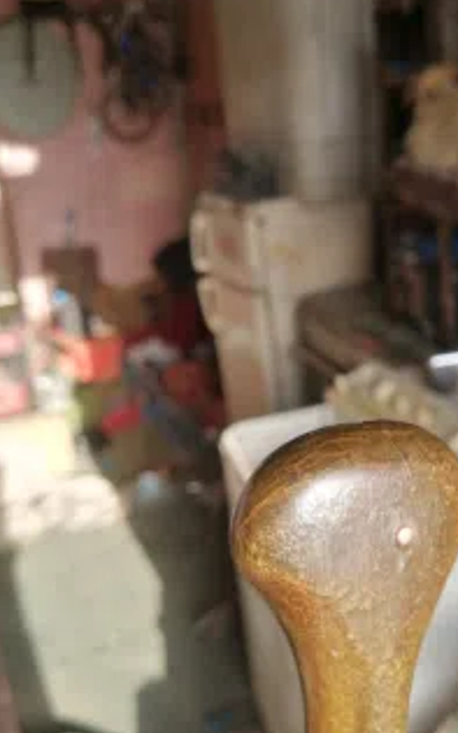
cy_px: 396
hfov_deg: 36.1
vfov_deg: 55.3
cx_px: 284
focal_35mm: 35
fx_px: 699
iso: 50
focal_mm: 3.95
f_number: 1.8
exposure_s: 1/323
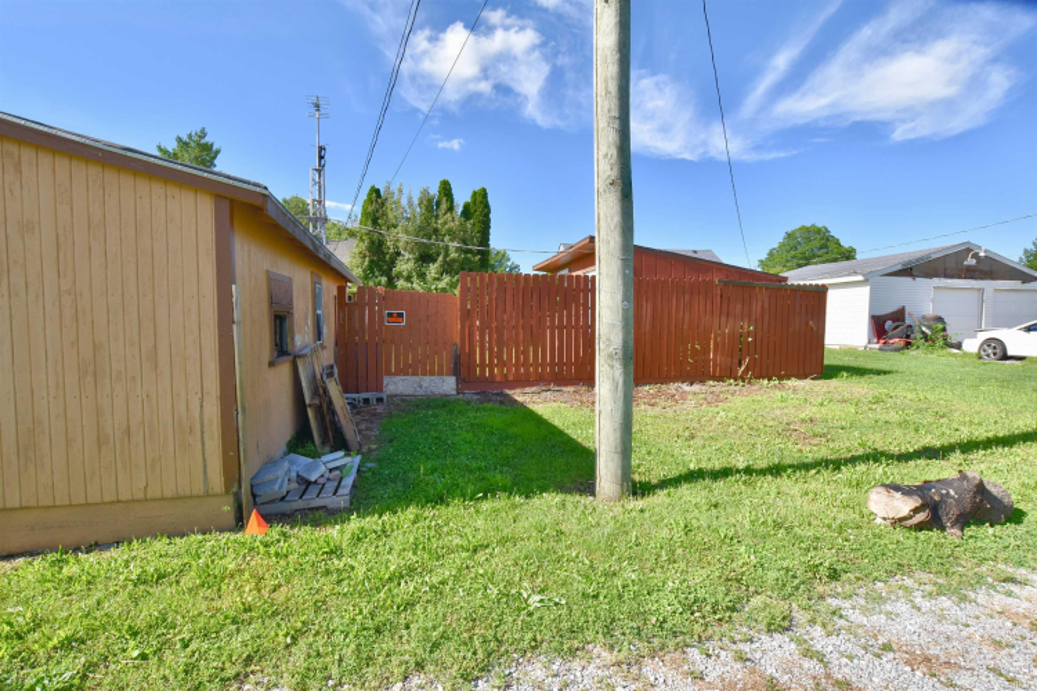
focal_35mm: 15
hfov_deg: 100.4
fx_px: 432
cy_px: 346
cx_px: 518
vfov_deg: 77.3
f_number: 7.1
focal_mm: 10
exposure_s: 1/400
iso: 200
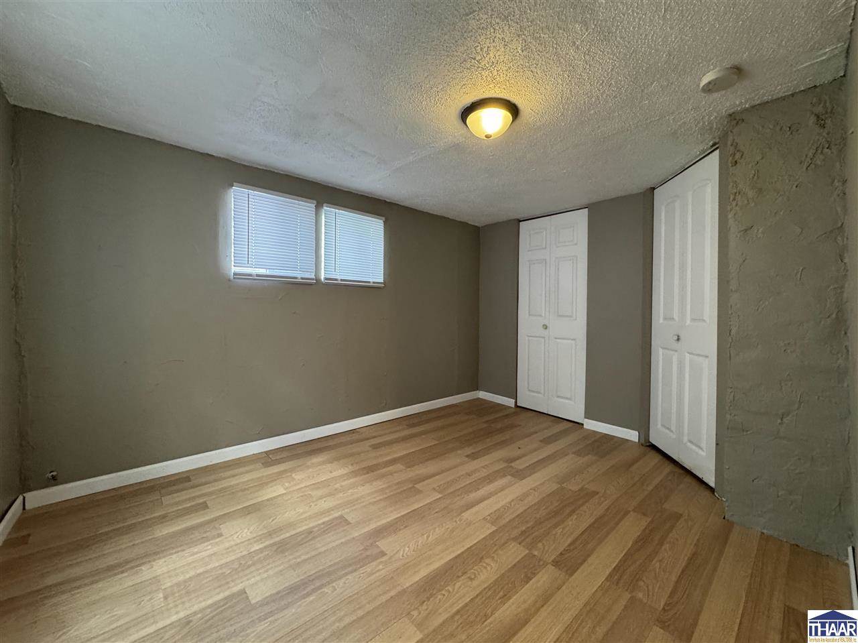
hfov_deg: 102.1
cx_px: 429
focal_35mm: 14
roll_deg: -0.8
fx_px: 347
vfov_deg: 85.6
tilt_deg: -2.0
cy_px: 322
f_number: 2.2
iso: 320
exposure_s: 1/120
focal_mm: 2.22
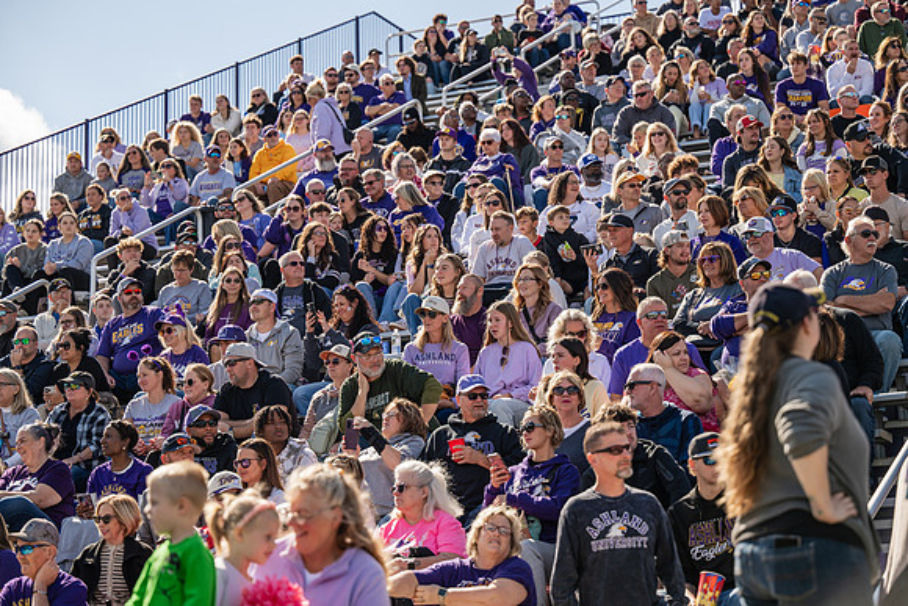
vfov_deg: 15.9
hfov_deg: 23.6
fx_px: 2170
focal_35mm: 86
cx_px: 454
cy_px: 303
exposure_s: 1/640
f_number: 3.2
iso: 64
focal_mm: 86
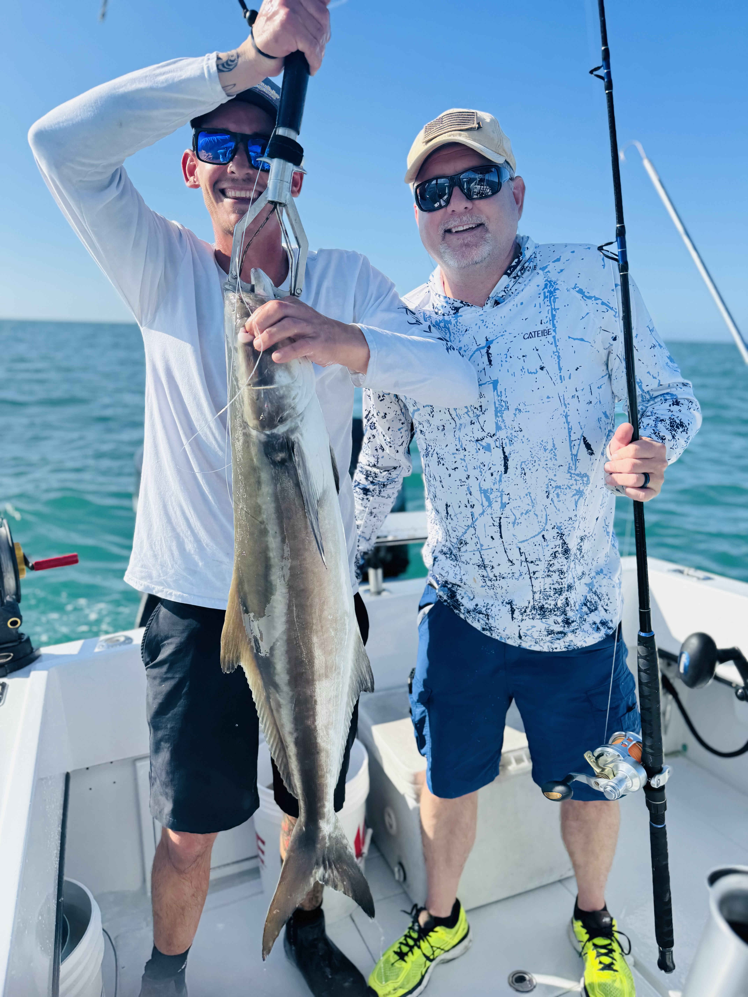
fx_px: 691
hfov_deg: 56.8
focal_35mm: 24
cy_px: 498
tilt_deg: -13.9
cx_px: 374
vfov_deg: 71.6
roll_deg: +0.0
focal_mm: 6.76
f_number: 1.78
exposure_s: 1/3802
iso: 80
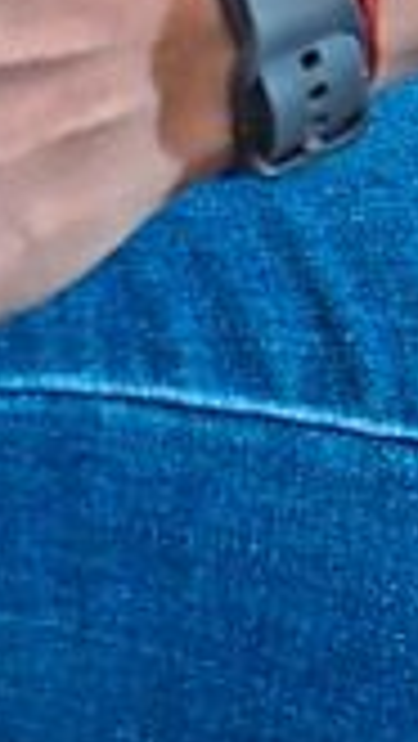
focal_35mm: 559
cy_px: -1632
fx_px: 10998
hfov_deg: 2.2
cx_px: 31
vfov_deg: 3.7
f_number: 4
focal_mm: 71
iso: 2800
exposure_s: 1/160
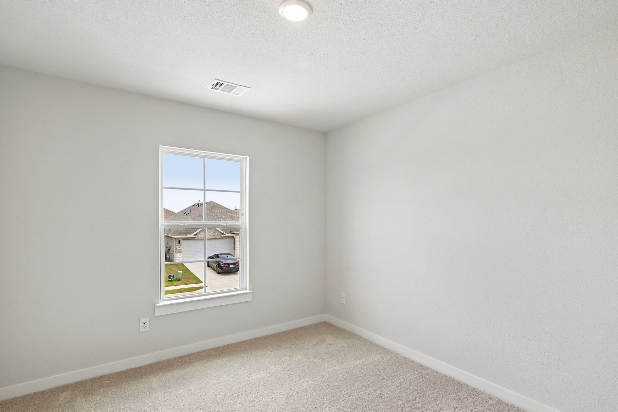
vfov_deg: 67.3
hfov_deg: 89.9
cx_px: 325
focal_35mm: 18
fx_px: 309
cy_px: 217
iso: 400
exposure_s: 1/100
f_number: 8
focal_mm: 16
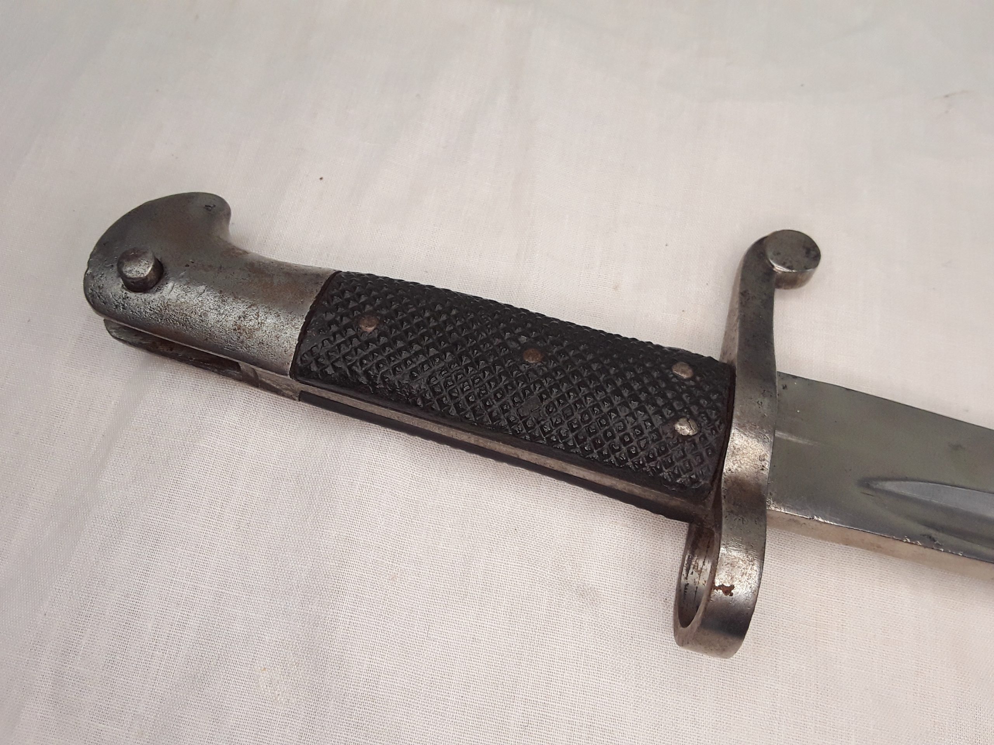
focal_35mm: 27
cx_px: 497
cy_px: 372
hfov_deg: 65.3
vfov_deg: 51.4
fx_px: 775
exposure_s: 1/166
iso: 40
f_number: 1.9
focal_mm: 2.91
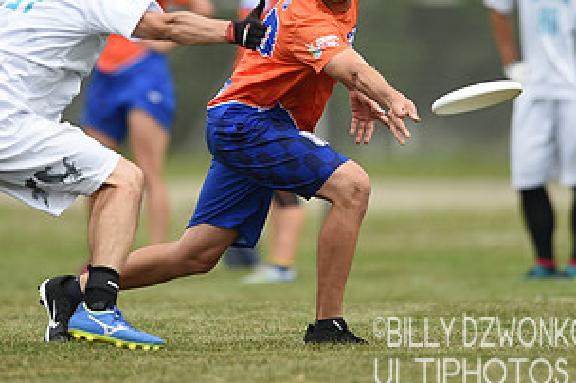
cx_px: 252
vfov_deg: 1.8
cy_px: 45
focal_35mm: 764
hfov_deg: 2.7
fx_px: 12211
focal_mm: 400
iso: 100
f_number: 4
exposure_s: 1/1000
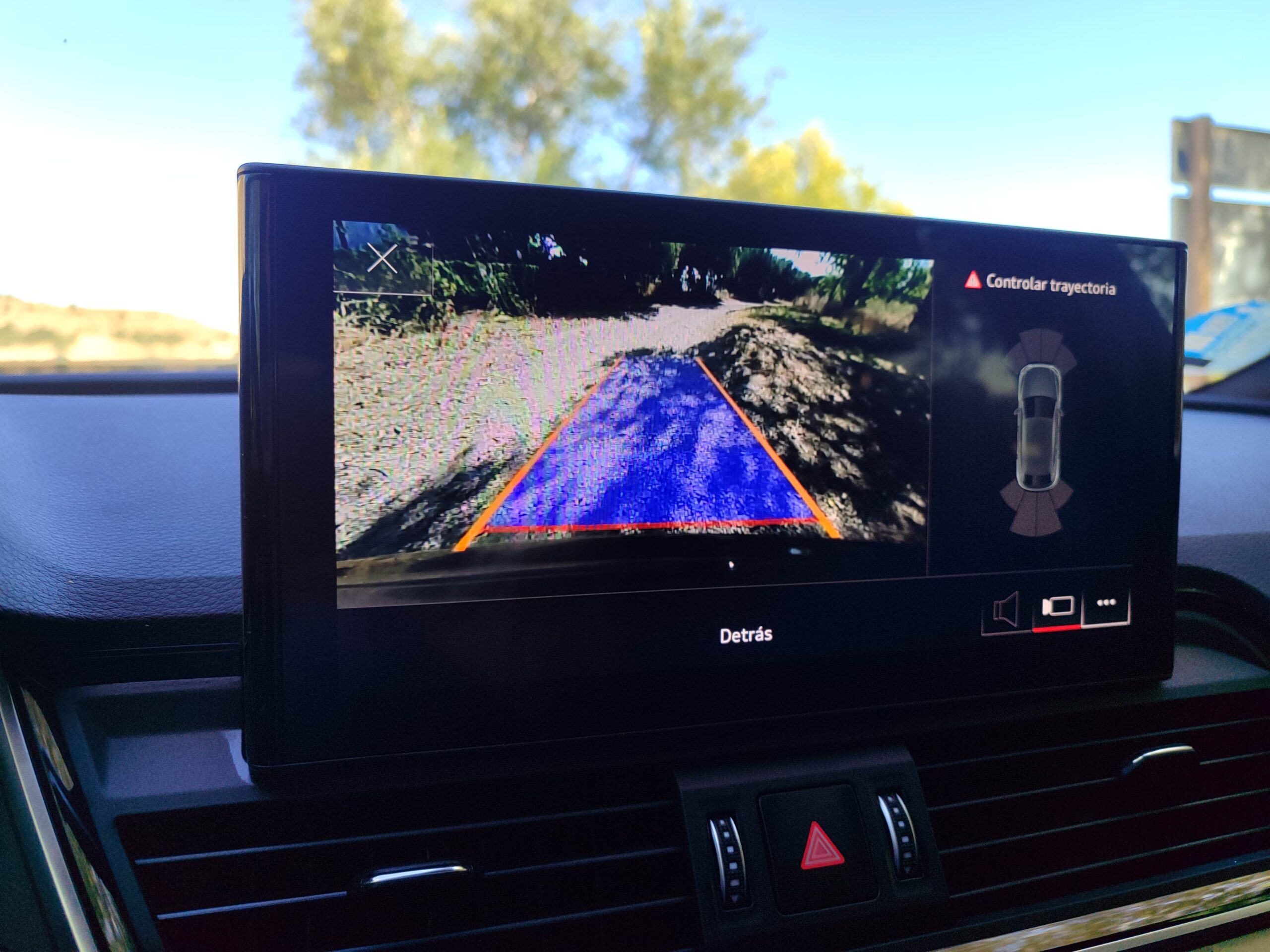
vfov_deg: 54.9
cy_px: 476
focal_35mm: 25
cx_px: 635
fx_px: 917
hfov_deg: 69.4
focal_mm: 5.95
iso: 50
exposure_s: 1/138
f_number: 1.89
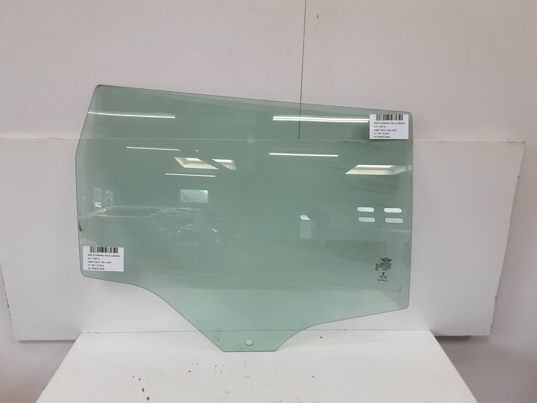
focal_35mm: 27
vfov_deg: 51.4
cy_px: 202
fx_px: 419
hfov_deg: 65.3
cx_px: 268
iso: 80
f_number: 1.9
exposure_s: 1/100
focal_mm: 2.91
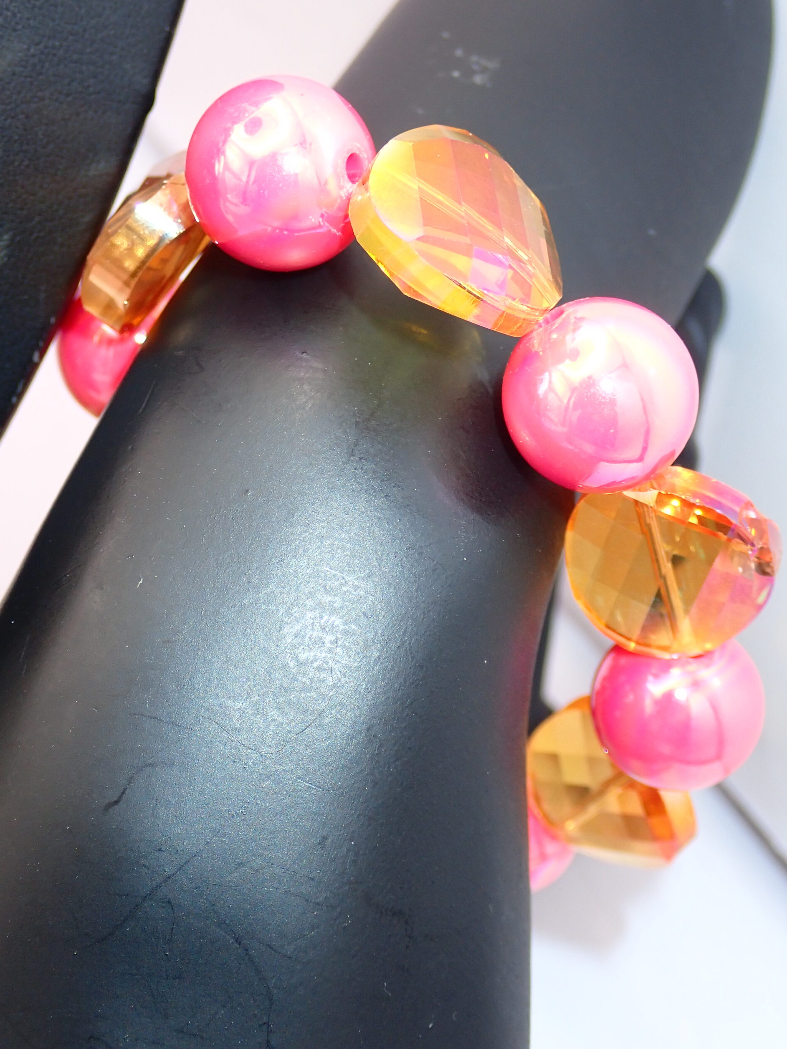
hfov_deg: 26.6
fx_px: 1667
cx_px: 392
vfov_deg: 34.9
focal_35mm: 55
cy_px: 518
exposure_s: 1/50
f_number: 3.3
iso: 200
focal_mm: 9.65
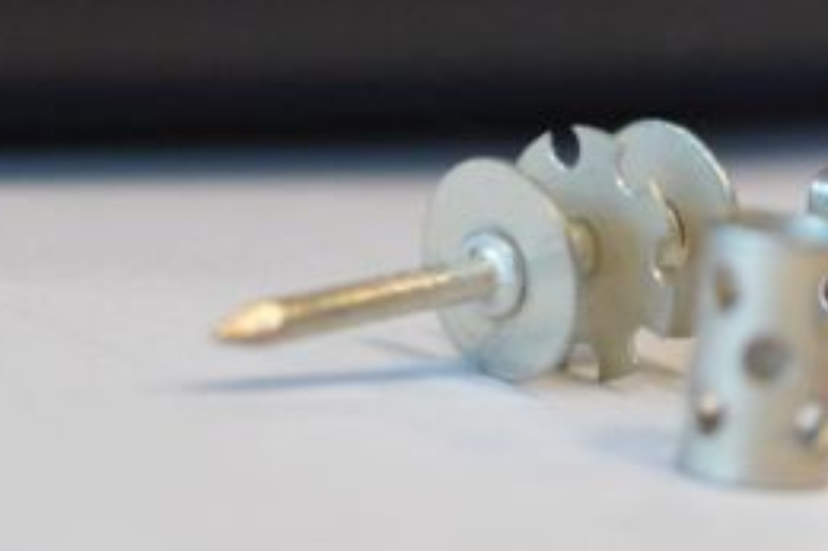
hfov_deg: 9.3
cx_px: 1010
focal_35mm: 218
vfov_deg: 6.3
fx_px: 5012
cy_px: 108
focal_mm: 35
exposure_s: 1/160
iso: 1000
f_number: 3.5
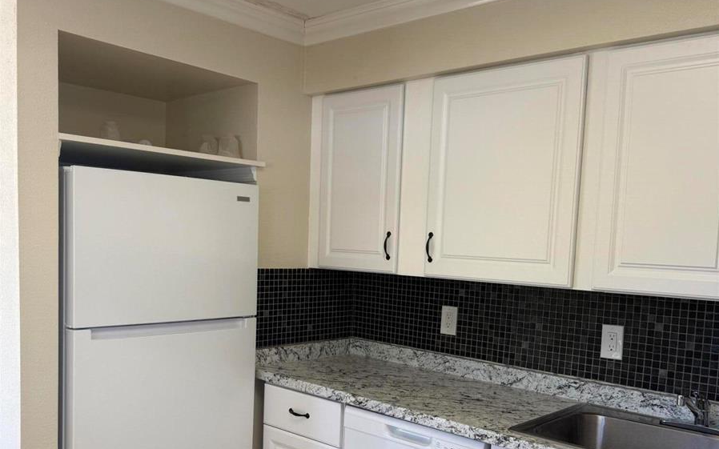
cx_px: 360
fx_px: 666
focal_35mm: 34
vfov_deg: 37.0
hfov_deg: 56.7
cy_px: 291
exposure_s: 1/120
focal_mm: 6.76
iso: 80
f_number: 1.78
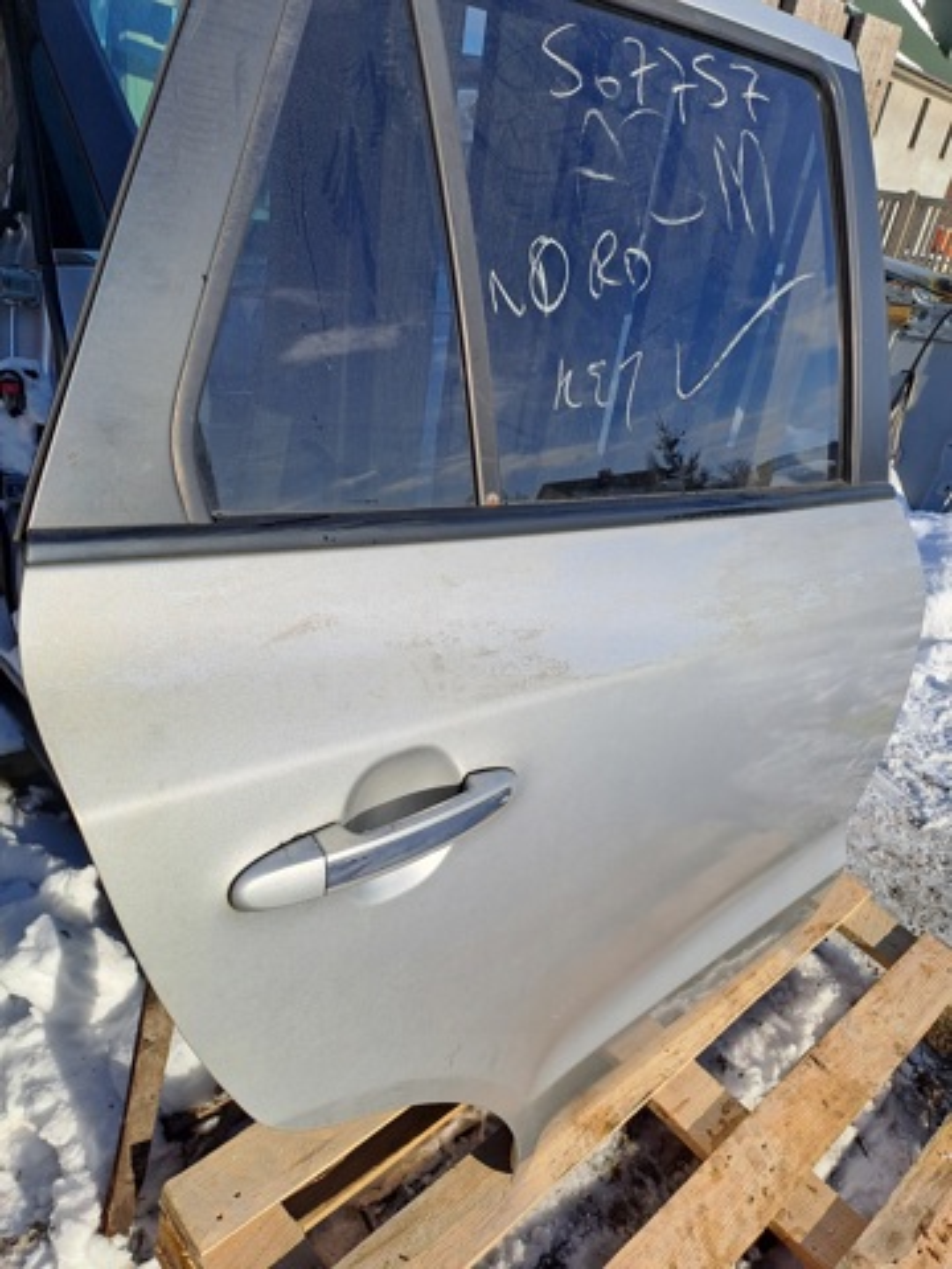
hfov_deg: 54.9
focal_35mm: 25
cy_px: 634
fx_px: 917
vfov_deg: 69.4
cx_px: 476
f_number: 1.8
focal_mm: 4.65
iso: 32
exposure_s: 1/2146
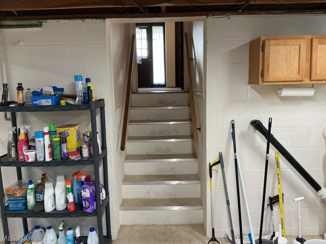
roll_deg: +2.5
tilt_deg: -8.5
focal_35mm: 29
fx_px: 273
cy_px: 122
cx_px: 163
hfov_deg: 61.7
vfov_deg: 48.2
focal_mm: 3
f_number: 1.8
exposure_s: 1/60
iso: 125
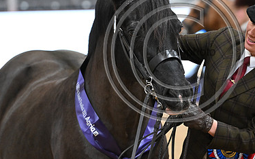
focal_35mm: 300
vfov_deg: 4.4
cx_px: 166
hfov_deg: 7.0
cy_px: 42
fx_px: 2085
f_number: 4.5
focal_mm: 190
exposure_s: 1/500
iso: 6400
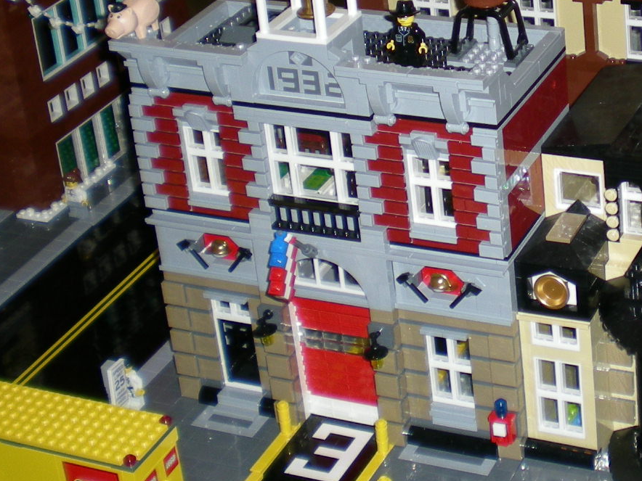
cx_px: 577
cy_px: 24
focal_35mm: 88
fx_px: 1632
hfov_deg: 21.8
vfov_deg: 16.5
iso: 50
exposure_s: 1/60
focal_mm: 6.3
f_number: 3.1
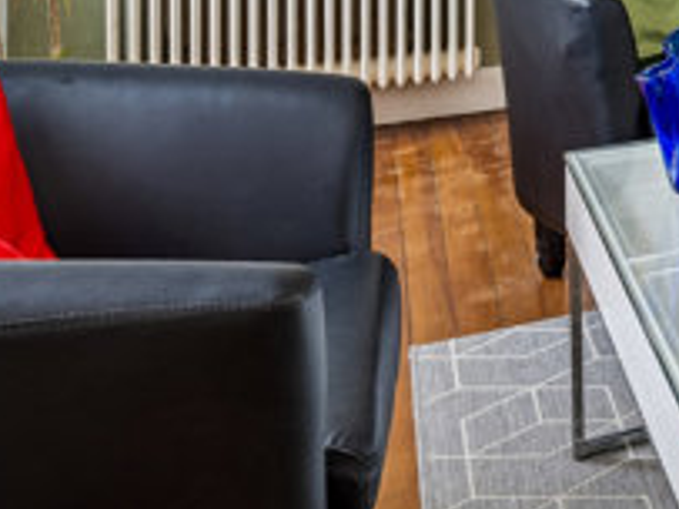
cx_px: 1131
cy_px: -270
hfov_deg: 21.0
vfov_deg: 18.1
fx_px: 1411
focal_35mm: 72
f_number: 8
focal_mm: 19
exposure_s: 1/15
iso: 200
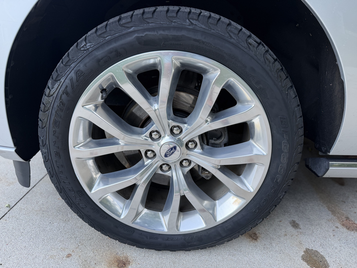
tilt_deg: -22.9
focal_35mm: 24
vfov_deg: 56.8
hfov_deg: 71.6
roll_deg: -2.4
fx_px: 248
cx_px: 178
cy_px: 134
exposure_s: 1/121
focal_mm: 6.76
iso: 125
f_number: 1.78
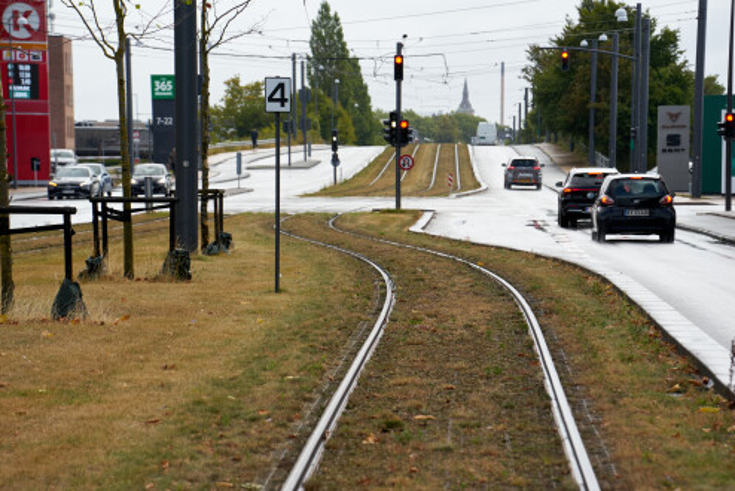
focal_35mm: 182
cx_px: 370
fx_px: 3718
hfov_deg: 11.3
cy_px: 246
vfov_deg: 7.6
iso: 400
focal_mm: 180
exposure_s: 1/750
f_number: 8
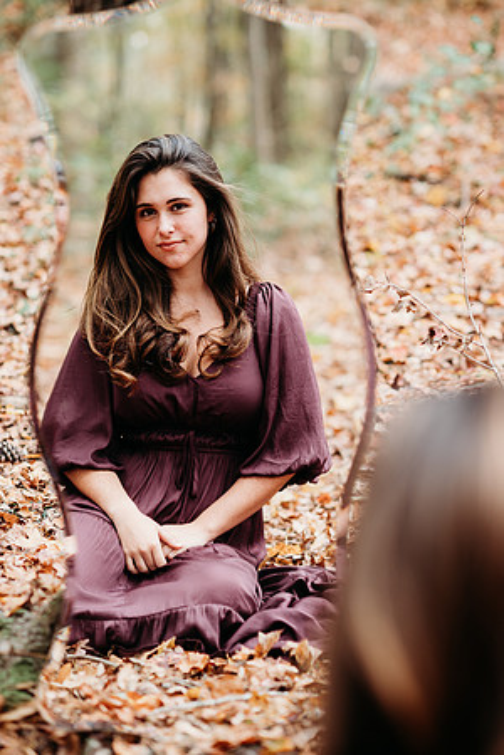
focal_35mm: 85
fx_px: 1785
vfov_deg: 23.9
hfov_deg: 16.1
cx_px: 252
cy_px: 378
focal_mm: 85
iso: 400
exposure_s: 1/320
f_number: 2.2
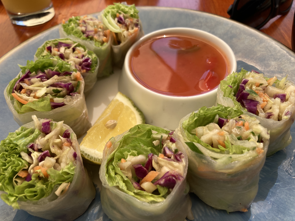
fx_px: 239
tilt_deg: -48.8
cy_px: 110
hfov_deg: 63.4
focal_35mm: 28
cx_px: 148
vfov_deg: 49.7
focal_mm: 3.99
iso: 20
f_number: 1.8
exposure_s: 1/558
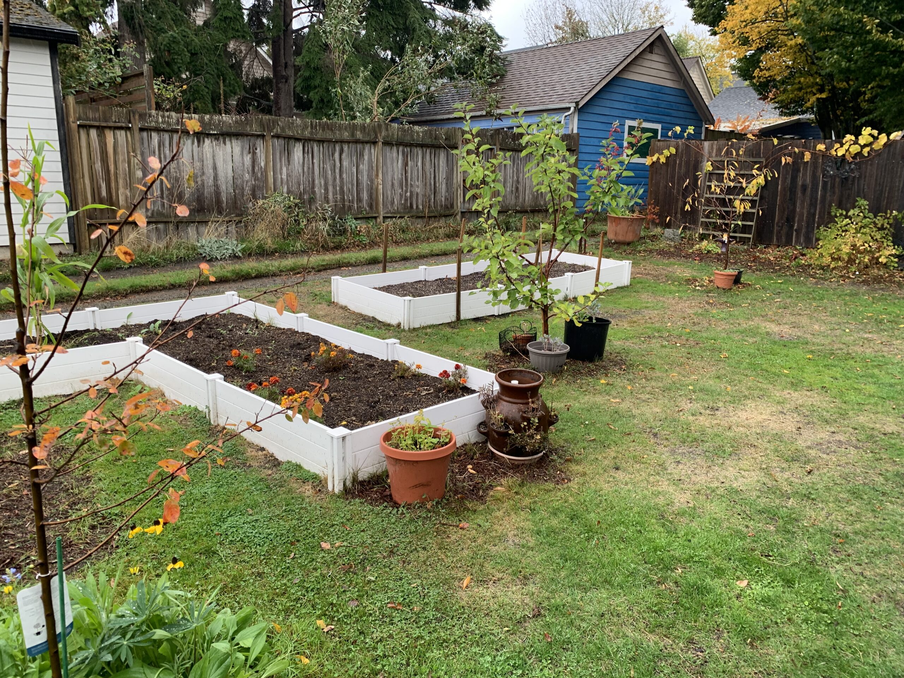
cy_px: 339
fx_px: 679
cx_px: 452
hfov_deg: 67.3
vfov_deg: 53.1
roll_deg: -0.4
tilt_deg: -9.7
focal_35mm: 26
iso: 50
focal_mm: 4.25
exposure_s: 1/121
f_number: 1.8
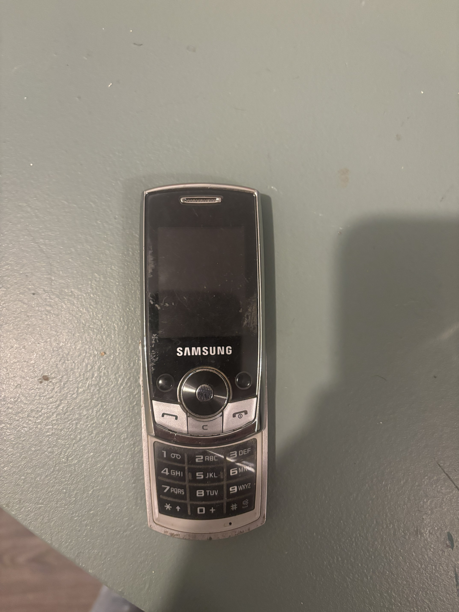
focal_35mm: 26
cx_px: 230
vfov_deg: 67.3
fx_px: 460
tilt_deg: -86.3
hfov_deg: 53.1
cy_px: 306
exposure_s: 1/50
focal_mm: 5.96
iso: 500
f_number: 1.6
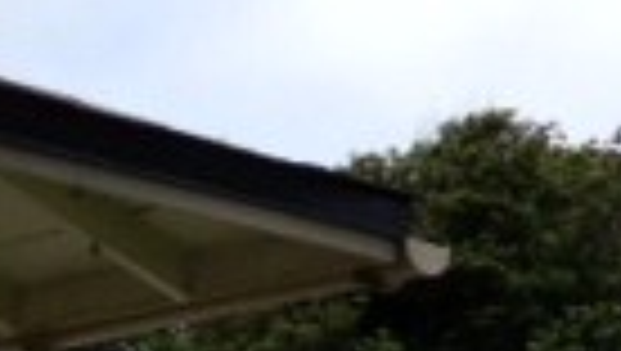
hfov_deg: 11.2
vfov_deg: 6.6
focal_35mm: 177
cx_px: 1148
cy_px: 734
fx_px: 2918
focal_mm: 4.28
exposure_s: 1/1842
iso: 50
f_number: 2.4
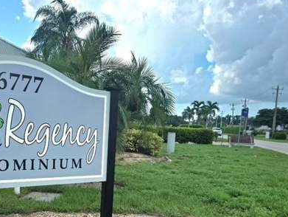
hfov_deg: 40.3
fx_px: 391
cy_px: 180
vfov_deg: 30.0
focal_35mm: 47
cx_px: 119
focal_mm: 6.25
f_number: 1.7
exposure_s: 1/909
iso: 12
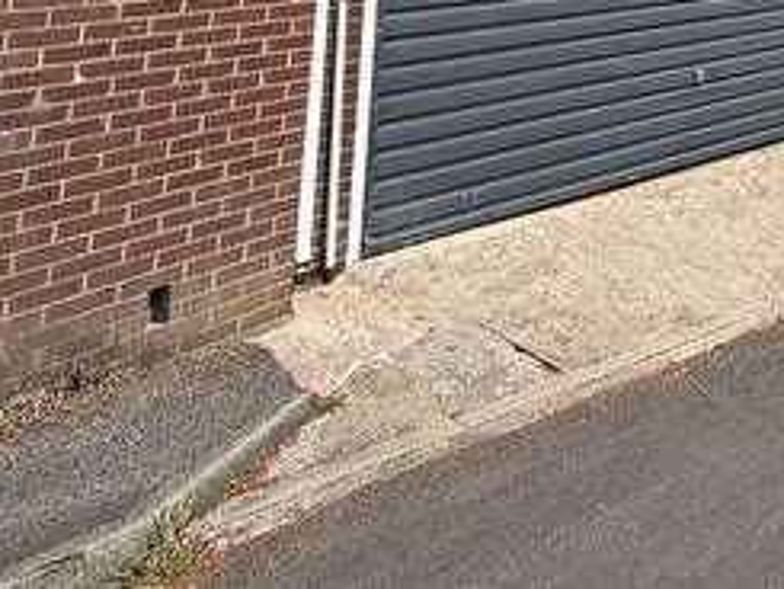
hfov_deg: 34.9
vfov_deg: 27.4
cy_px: -248
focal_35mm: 40
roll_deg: +4.0
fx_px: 906
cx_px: 986
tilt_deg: +9.9
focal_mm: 2.22
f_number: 2.2
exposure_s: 1/809
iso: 20
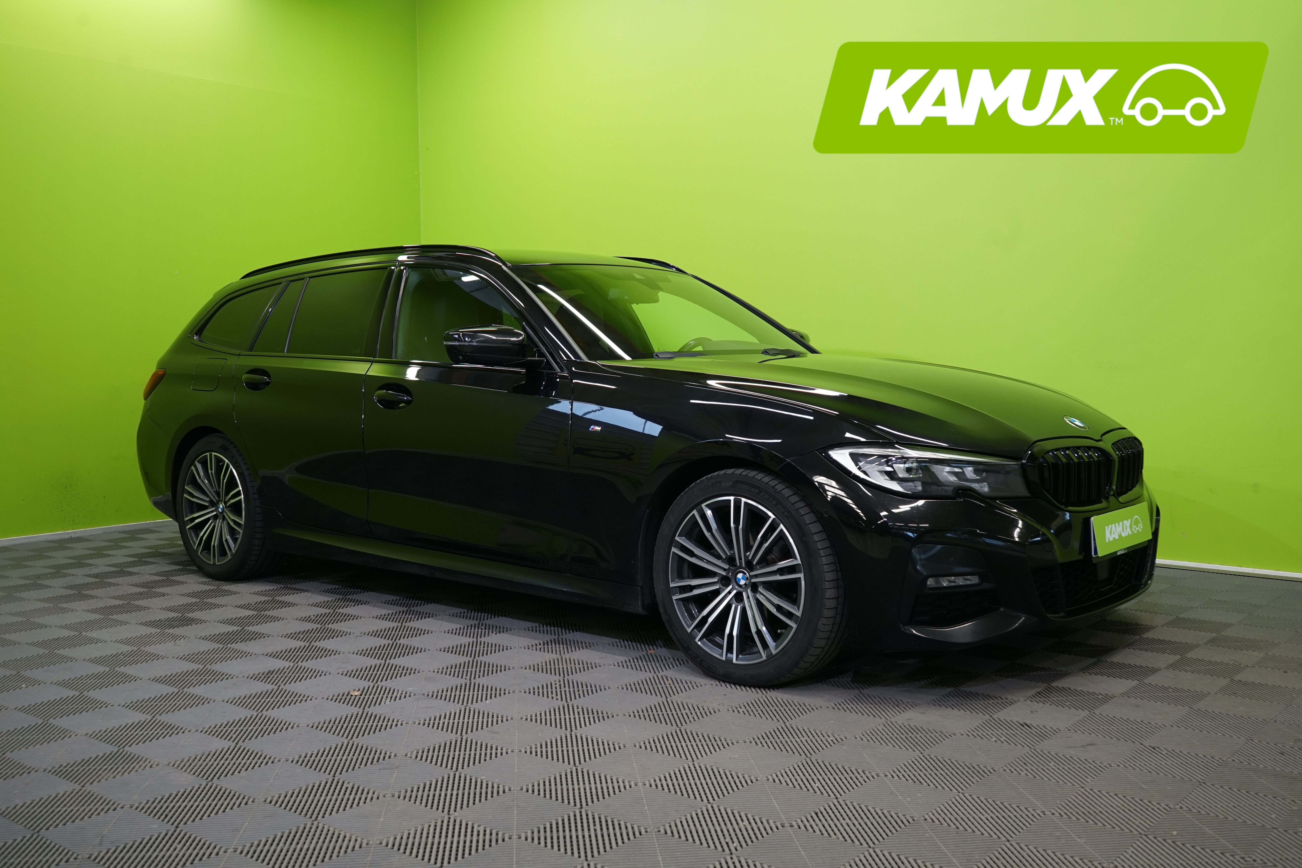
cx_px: 651
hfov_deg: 55.8
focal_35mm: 34
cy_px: 434
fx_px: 1230
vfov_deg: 38.9
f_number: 6.3
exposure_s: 1/30
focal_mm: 34
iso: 640
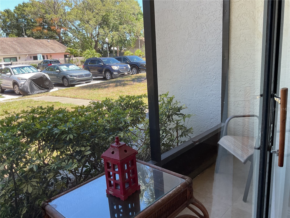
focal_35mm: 29
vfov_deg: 48.2
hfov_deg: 61.7
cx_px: 145
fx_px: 243
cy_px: 109
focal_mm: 3
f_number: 1.8
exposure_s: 1/120
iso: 25
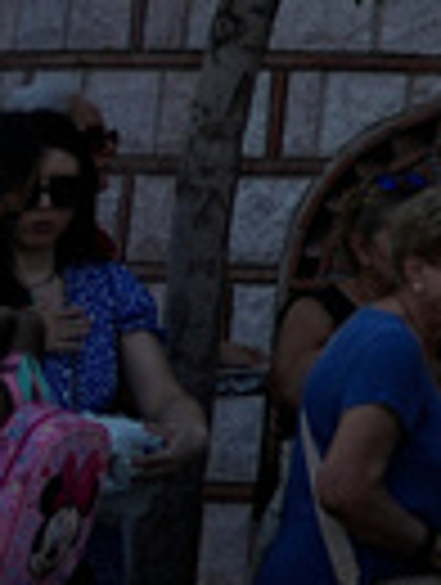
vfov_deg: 7.3
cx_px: 2182
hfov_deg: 4.7
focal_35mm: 264
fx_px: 4470
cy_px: -423
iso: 100
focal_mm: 35
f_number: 1.8
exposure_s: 1/1600
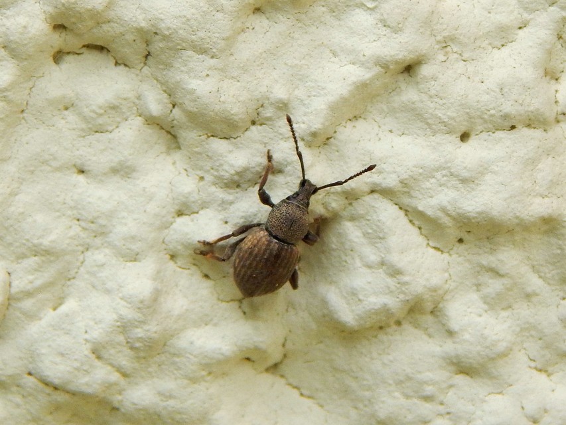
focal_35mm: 75
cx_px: 283
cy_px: 212
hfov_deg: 26.0
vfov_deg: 19.6
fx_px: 1226
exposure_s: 1/250
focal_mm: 13.5
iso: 280
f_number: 4.2
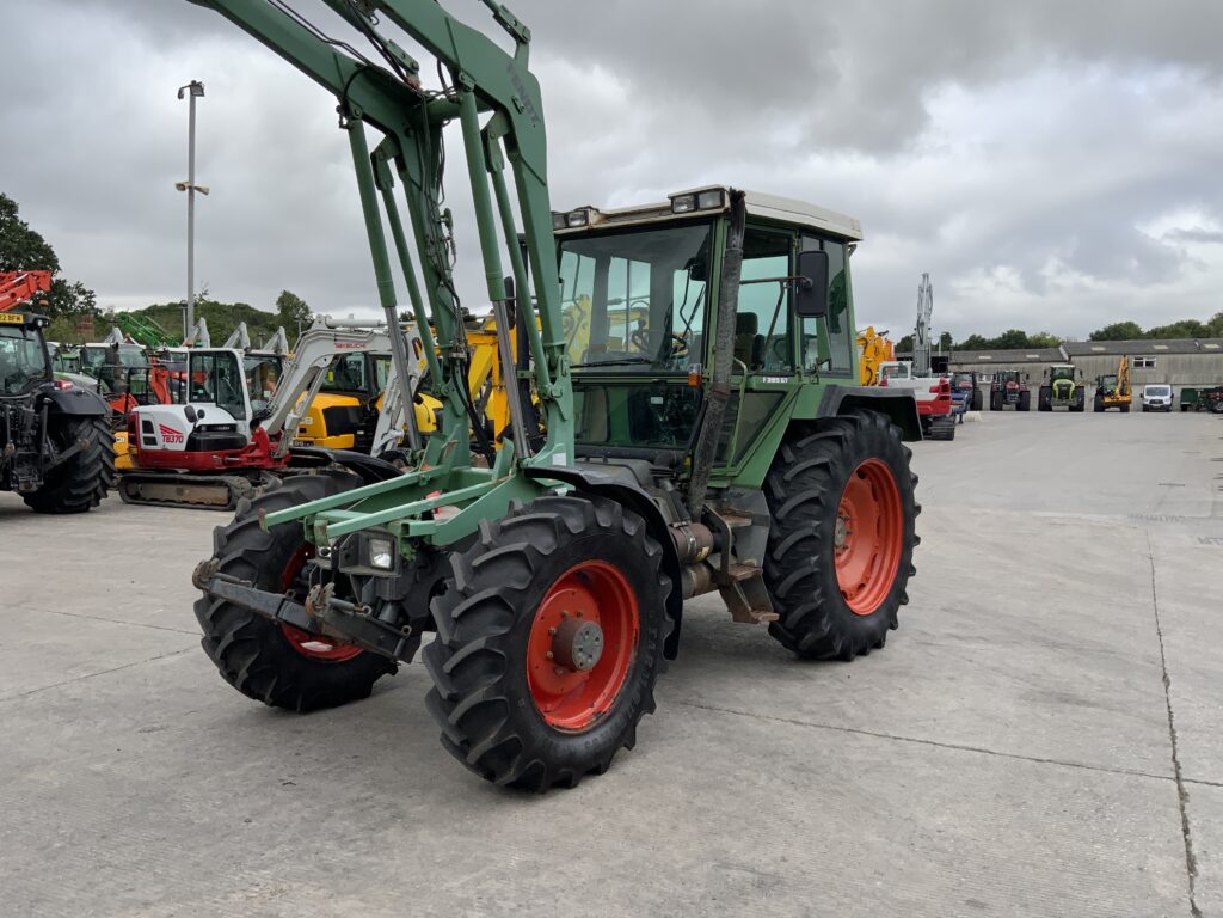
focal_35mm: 29
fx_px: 1025
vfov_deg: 48.2
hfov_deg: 61.7
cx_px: 612
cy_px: 459
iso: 16
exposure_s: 1/869
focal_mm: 3
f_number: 1.8
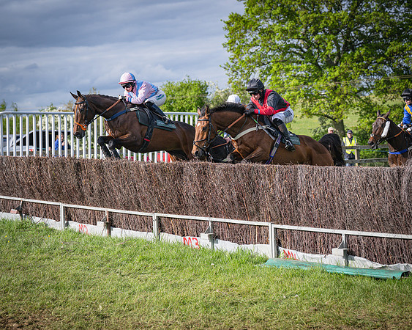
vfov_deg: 17.5
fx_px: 1071
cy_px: 165
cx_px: 206
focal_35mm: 88
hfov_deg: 21.8
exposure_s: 1/4000
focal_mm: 78
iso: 400
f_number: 4
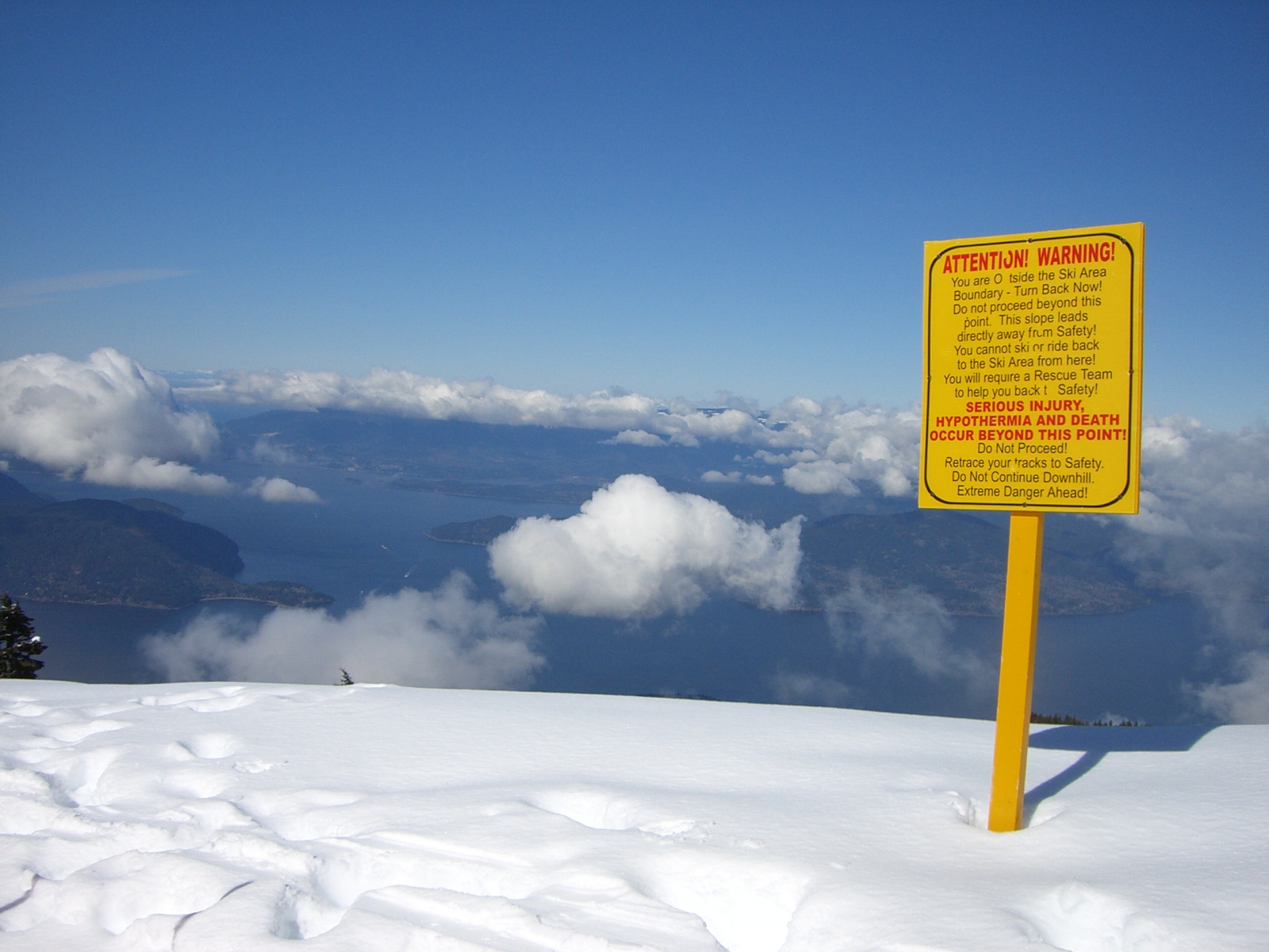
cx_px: 634
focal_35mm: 38
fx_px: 1393
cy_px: 476
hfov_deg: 49.0
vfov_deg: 37.7
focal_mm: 6.2
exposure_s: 1/2000
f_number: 4.3
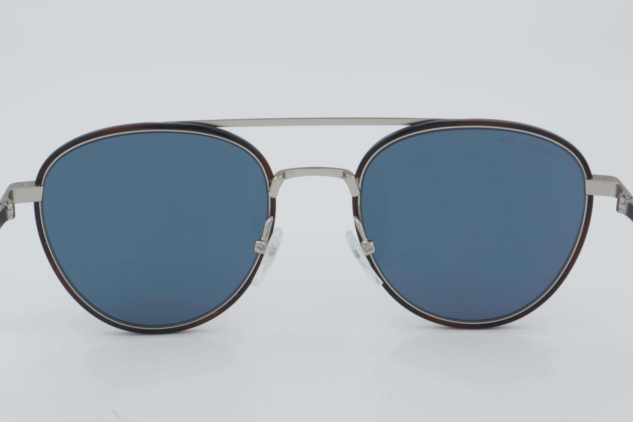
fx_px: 1319
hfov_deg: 27.0
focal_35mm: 75
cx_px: 316
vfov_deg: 18.2
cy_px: 211
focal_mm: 50
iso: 100
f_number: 32
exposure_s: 1/4
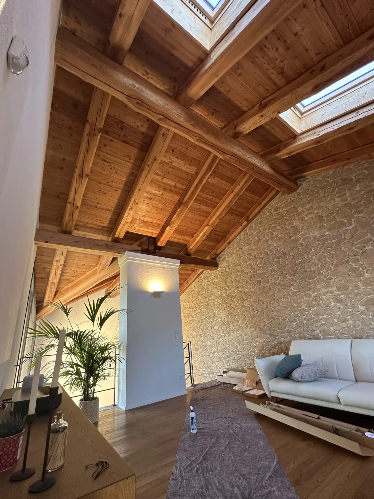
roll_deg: +4.1
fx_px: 216
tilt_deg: +21.0
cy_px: 260
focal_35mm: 15
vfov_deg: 98.1
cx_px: 184
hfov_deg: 81.7
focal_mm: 2.22
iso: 200
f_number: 2.2
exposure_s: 1/99
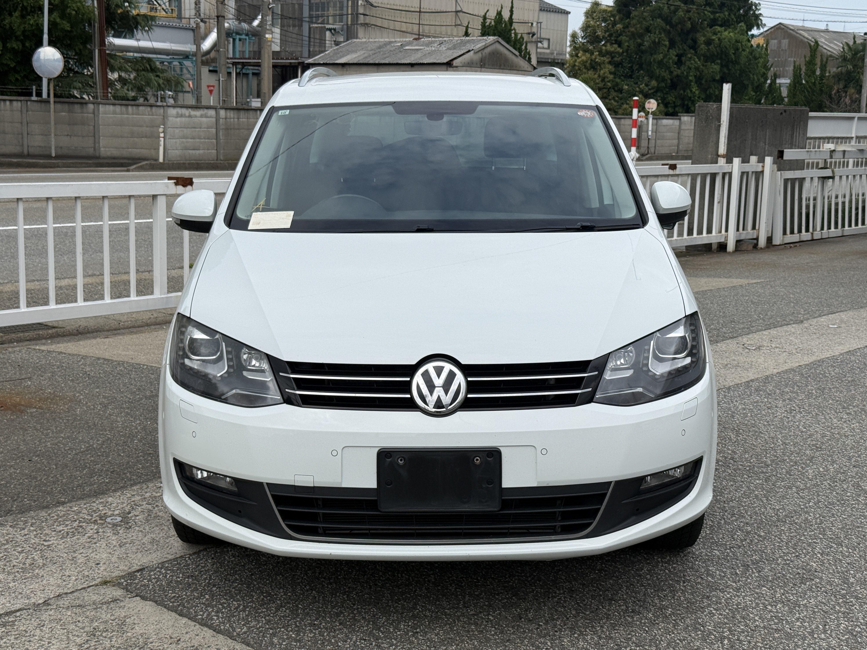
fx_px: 1227
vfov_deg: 29.7
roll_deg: -1.3
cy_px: 319
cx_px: 432
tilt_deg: -8.3
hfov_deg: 38.9
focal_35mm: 49
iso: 64
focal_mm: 6.76
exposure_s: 1/6536
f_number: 1.78
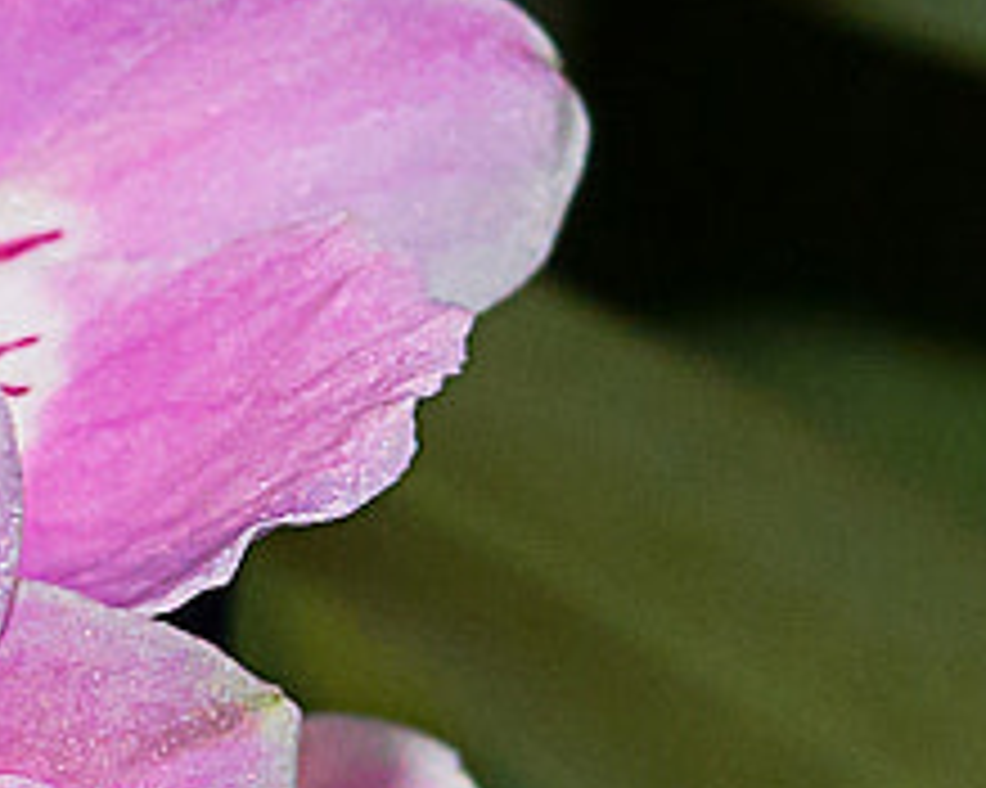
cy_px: 831
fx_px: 23393
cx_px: 1751
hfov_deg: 2.4
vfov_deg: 1.9
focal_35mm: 802
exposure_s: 1/100
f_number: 9
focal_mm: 78
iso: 800
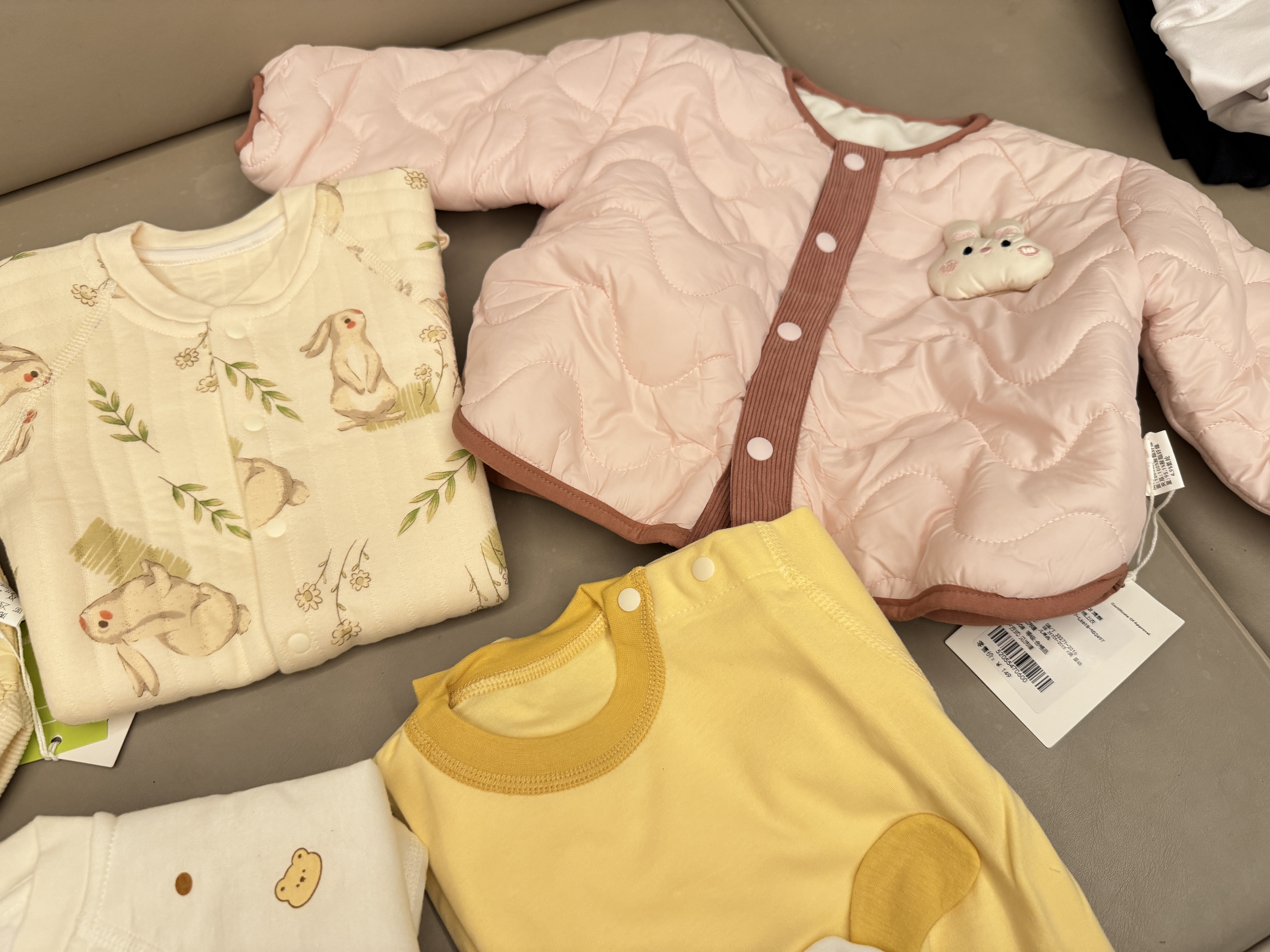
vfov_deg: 56.8
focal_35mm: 24
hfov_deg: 71.6
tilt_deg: -60.4
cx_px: 635
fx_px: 881
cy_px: 476
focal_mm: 6.76
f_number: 1.78
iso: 200
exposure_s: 1/63
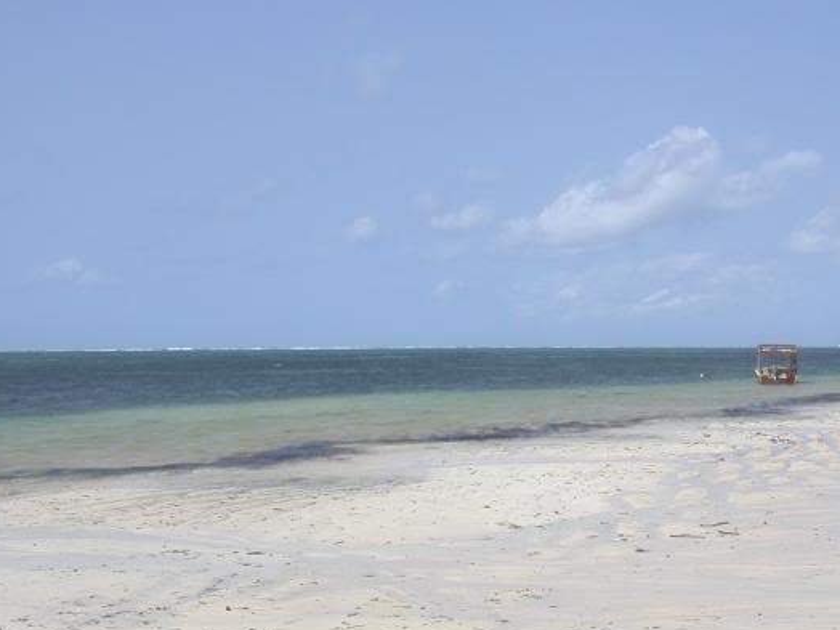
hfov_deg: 33.1
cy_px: 402
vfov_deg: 25.1
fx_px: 1407
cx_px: 495
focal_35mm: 58
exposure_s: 1/506
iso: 100
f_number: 7.5
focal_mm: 7.85
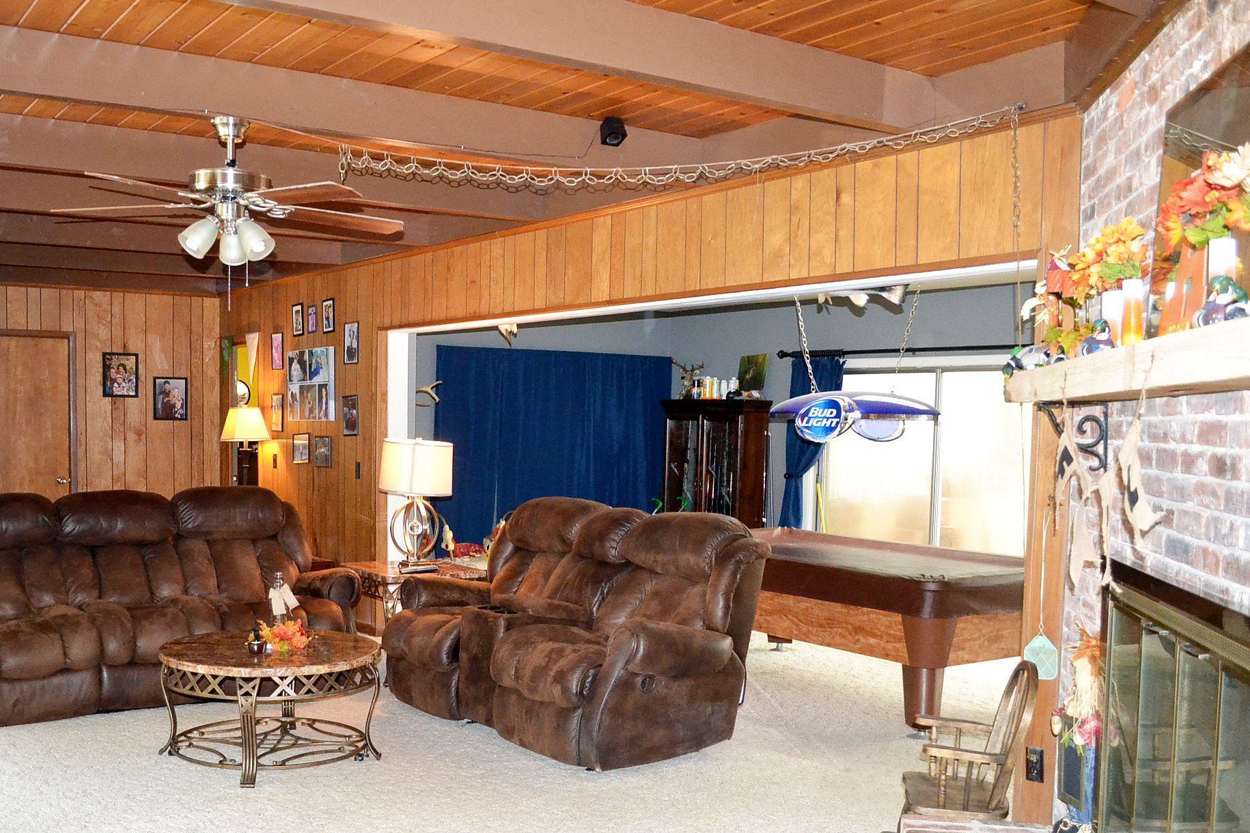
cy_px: 490
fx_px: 1180
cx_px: 561
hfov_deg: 55.7
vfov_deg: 38.8
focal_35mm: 34
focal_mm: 18
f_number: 3.5
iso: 2500
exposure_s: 1/60
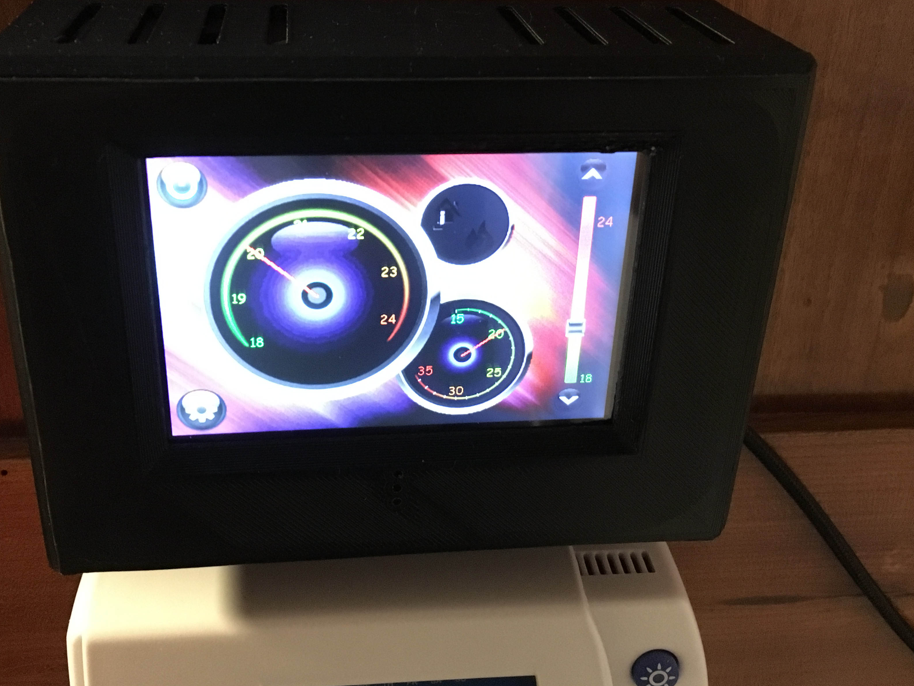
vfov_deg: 38.4
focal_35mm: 37
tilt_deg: -25.5
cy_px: 256
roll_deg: -2.2
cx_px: 430
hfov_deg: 50.1
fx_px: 977
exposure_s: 1/17
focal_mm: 4.15
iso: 1000
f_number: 2.2
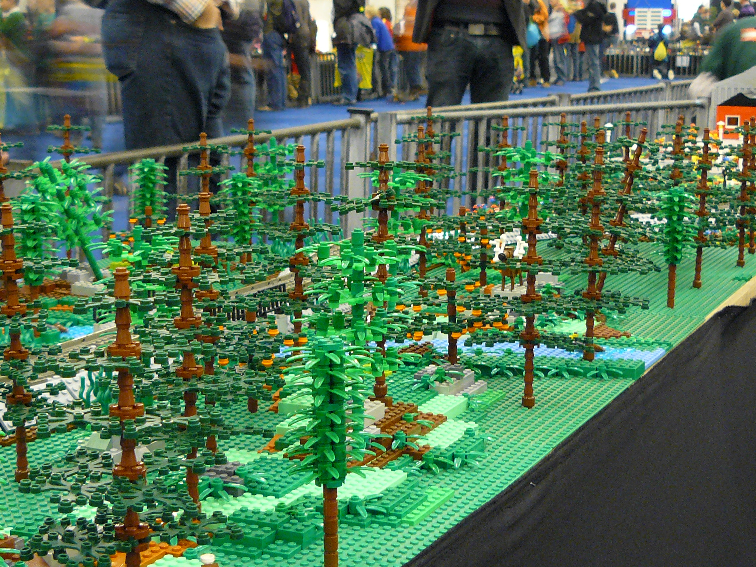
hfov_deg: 28.2
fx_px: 1507
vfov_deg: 21.3
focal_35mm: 69
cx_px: 378
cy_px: 284
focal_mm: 7.6
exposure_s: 1/2.5
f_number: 2.8
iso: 200
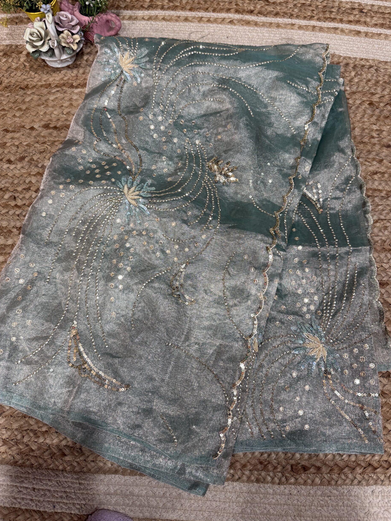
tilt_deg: -73.8
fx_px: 377
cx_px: 202
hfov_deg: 54.9
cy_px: 252
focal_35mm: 25
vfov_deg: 69.4
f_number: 1.78
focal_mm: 6.76
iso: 125
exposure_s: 1/50
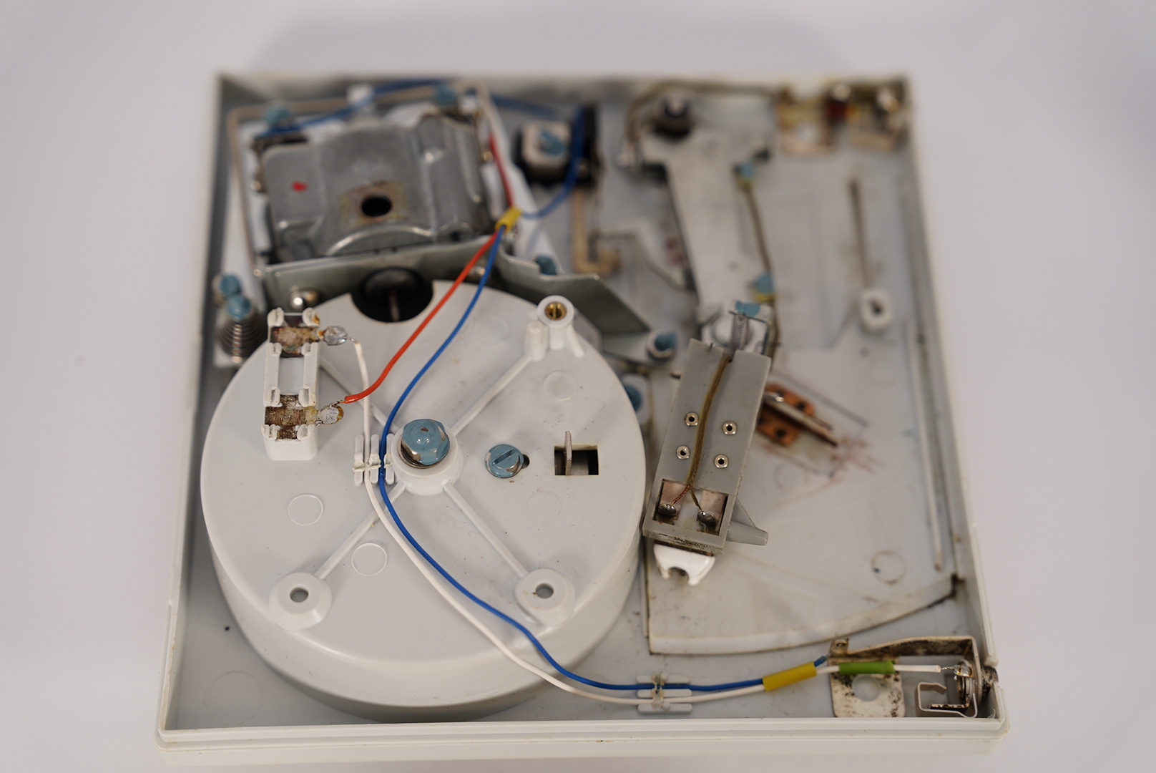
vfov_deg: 21.6
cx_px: 578
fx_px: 2024
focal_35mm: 63
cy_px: 386
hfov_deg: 31.9
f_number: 4
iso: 320
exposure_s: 1/200
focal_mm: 63
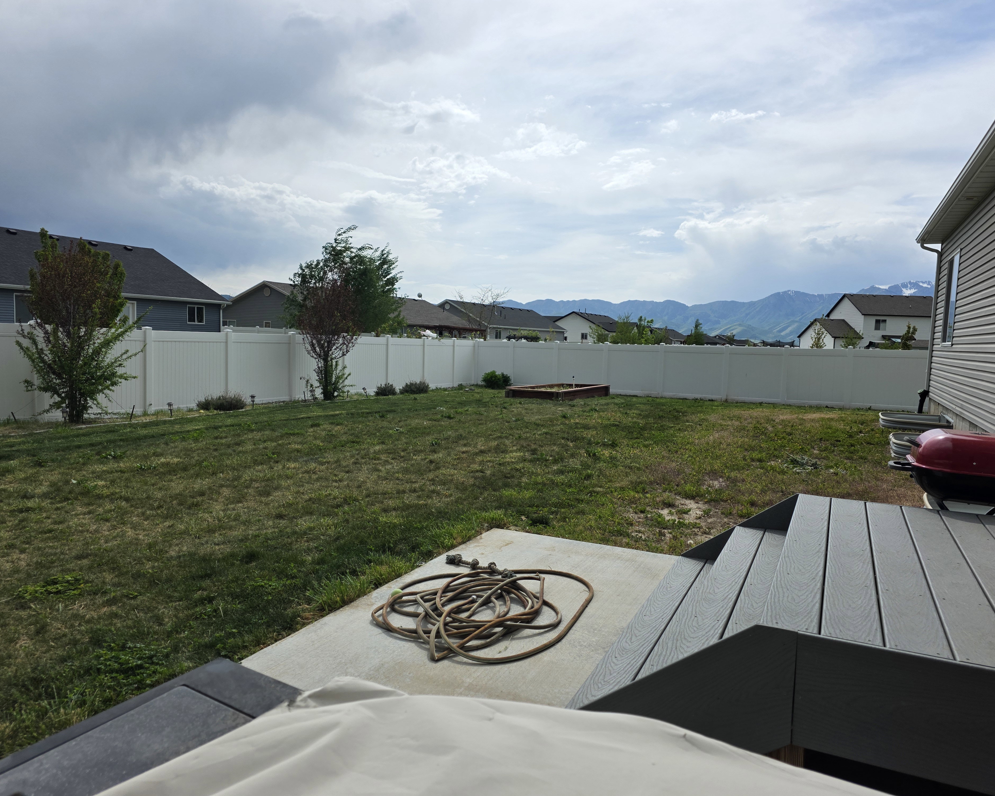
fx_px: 707
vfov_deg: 58.8
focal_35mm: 24
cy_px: 398
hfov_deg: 70.3
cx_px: 497
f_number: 1.7
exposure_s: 1/7944
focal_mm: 6.3
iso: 64
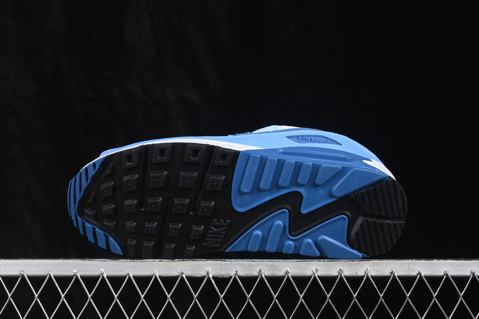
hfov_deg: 27.0
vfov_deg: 18.2
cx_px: 240
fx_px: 998
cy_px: 160
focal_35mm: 75
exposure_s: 1/60
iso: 160
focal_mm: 50
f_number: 6.3
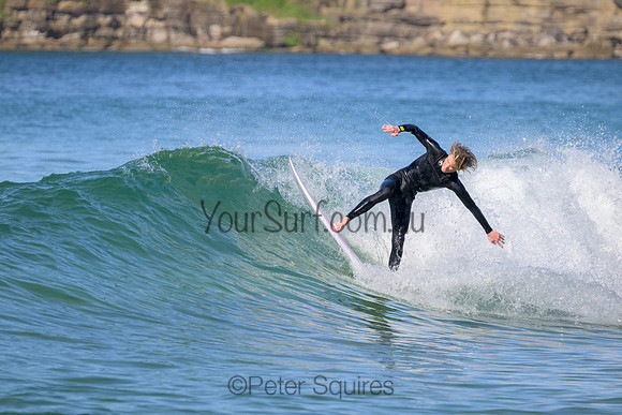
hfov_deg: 3.4
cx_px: 311
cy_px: 208
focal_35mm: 610
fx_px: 10541
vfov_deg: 2.3
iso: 1000
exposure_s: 1/2000
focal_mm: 610
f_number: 11
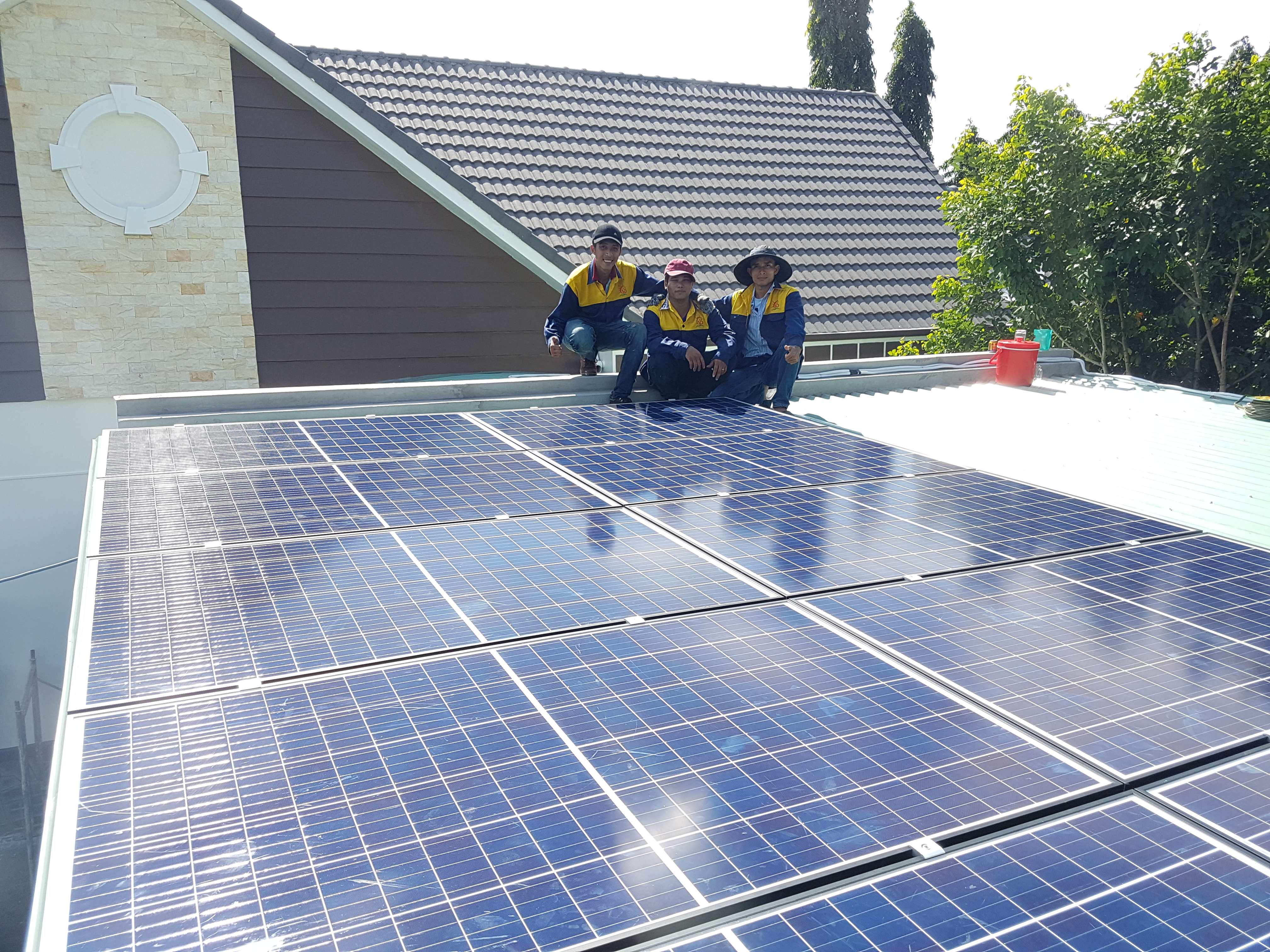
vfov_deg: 53.1
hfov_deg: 67.3
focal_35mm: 26
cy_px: 476
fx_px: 954
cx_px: 635
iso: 40
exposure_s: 1/1148
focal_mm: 4.2
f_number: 1.7
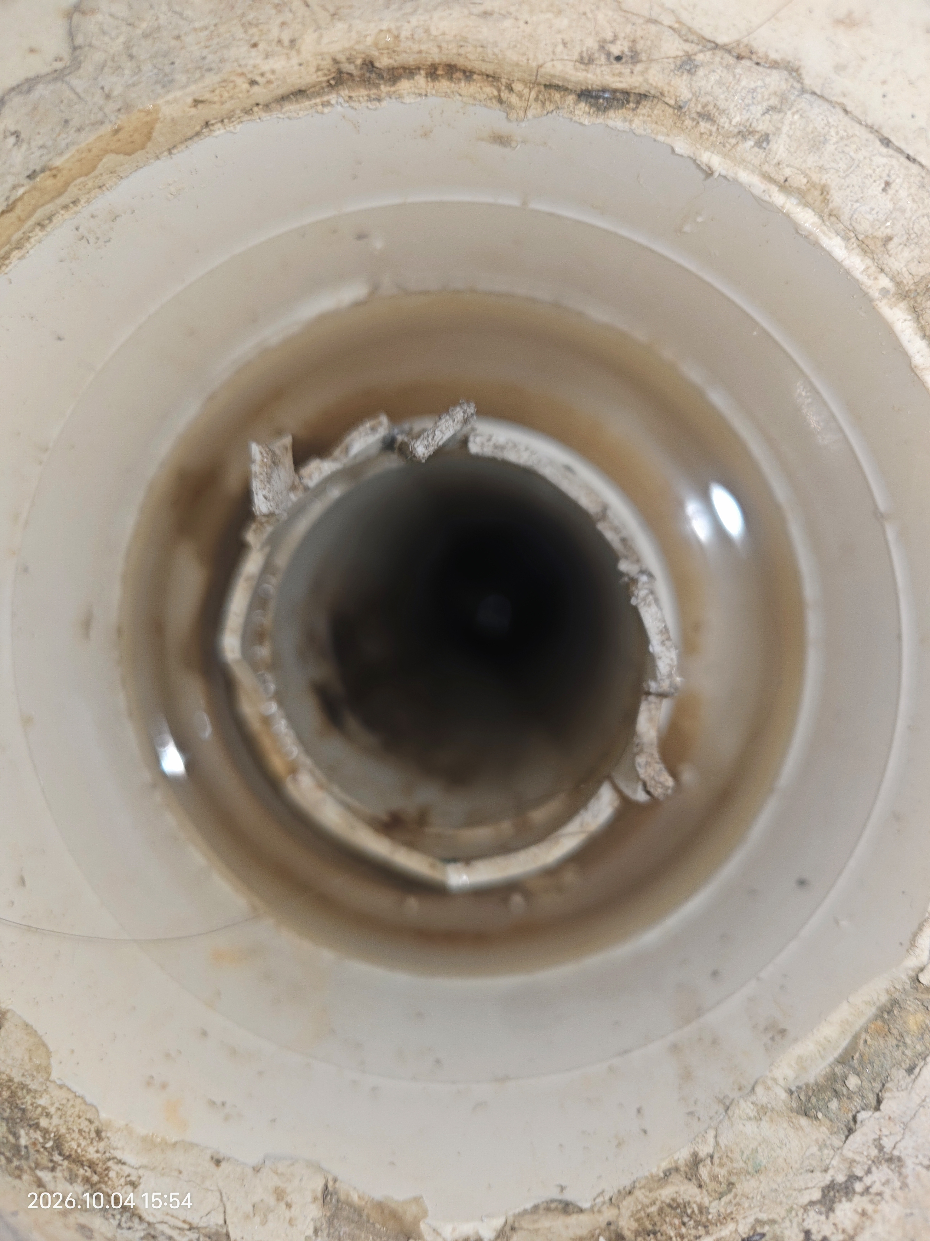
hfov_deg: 58.9
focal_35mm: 23
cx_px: 465
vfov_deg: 73.9
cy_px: 620
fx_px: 824
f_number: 1.88
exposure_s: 1/120
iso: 268
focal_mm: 5.56
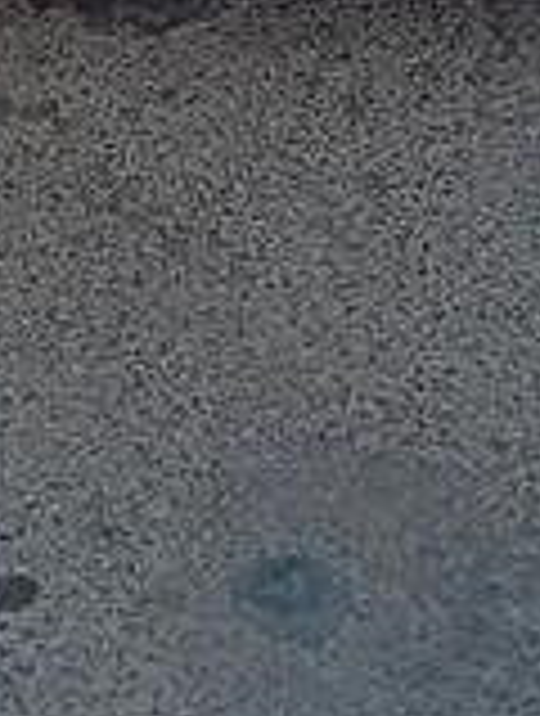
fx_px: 3045
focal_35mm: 147
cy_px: -698
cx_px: 36
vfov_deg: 12.0
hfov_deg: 10.1
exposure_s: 1/495
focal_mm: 3.84
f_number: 1.8
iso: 50
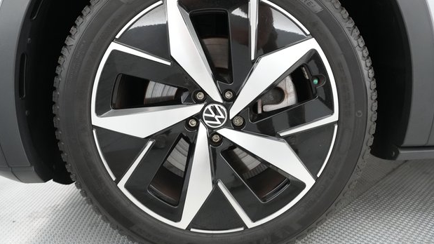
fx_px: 299
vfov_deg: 44.2
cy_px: 104
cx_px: 222
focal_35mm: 26
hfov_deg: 71.9
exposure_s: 1/60
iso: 8000
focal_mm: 24
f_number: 4.5
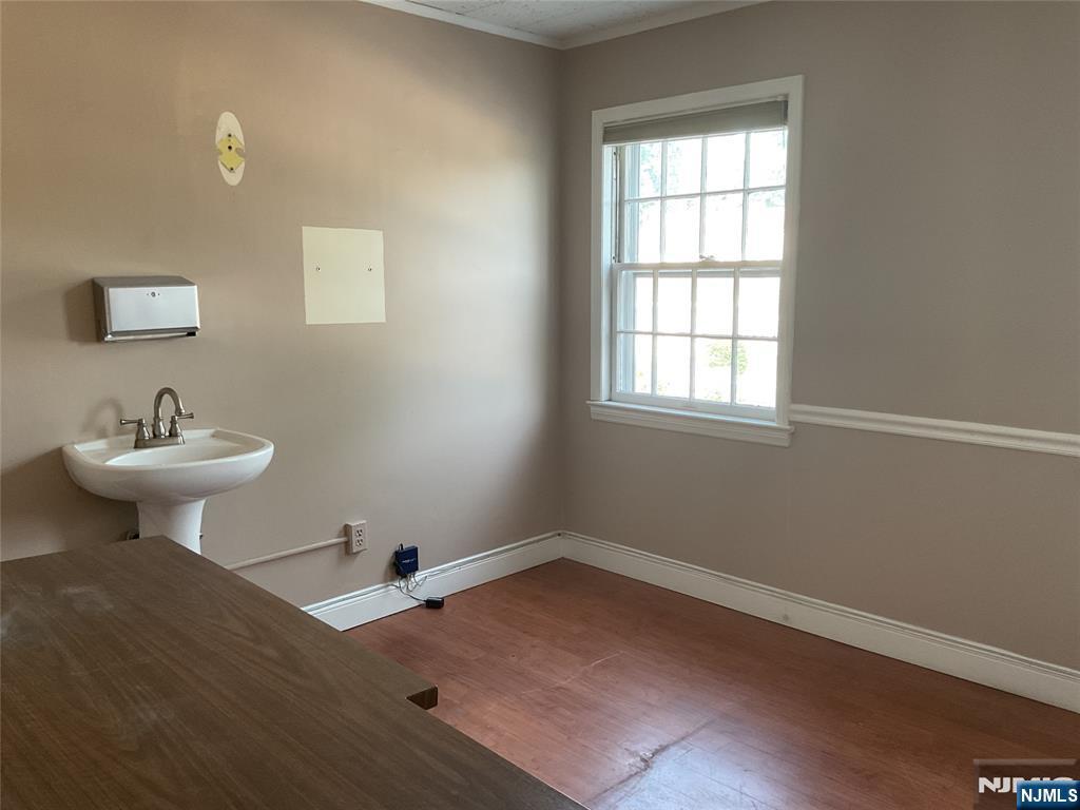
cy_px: 405
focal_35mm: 29
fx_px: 905
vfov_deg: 48.2
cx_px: 540
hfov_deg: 61.7
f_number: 1.8
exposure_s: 1/60
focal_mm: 3
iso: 64
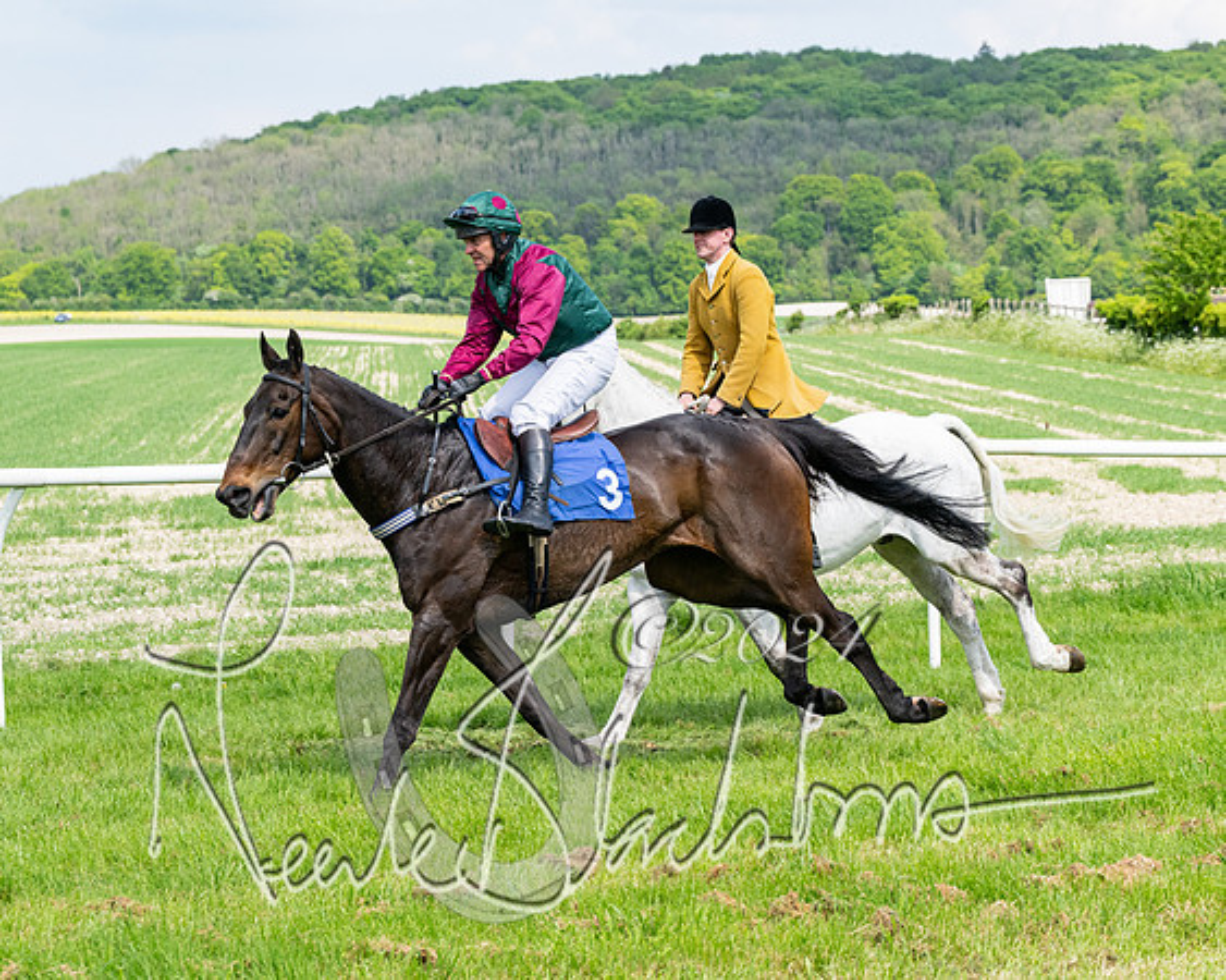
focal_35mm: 112
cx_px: 763
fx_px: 4050
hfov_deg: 17.2
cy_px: 438
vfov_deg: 13.8
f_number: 5
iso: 400
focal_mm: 74
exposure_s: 1/2000
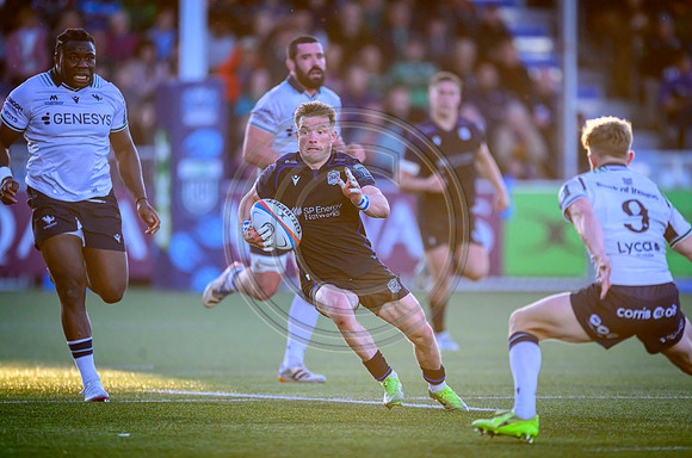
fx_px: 11637
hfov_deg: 3.4
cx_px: 374
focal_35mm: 607
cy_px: 249
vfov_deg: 2.3
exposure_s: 1/2500
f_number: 4
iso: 2000
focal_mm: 560
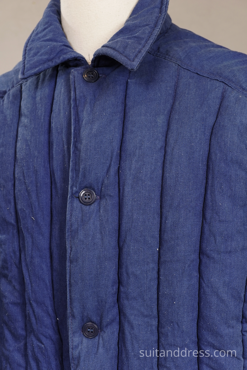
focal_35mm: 48
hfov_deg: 28.1
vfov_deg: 41.1
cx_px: 124
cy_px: 185
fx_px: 494
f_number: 5.6
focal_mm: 32
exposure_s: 1/25
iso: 250
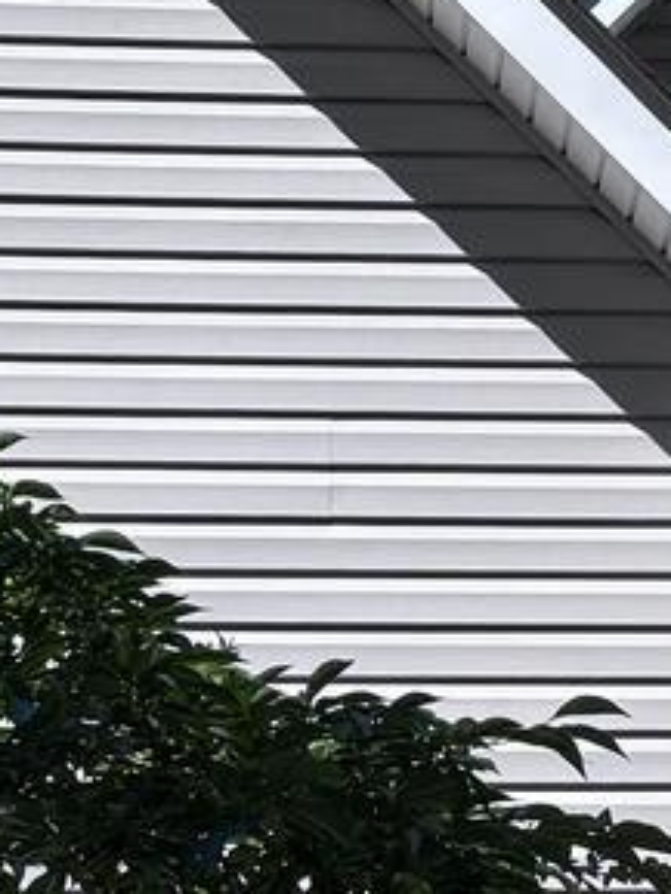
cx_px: 609
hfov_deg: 8.7
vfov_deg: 11.5
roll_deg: +0.1
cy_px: 897
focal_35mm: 170
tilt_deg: +5.2
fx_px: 4390
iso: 80
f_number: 1.78
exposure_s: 1/4049
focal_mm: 6.76
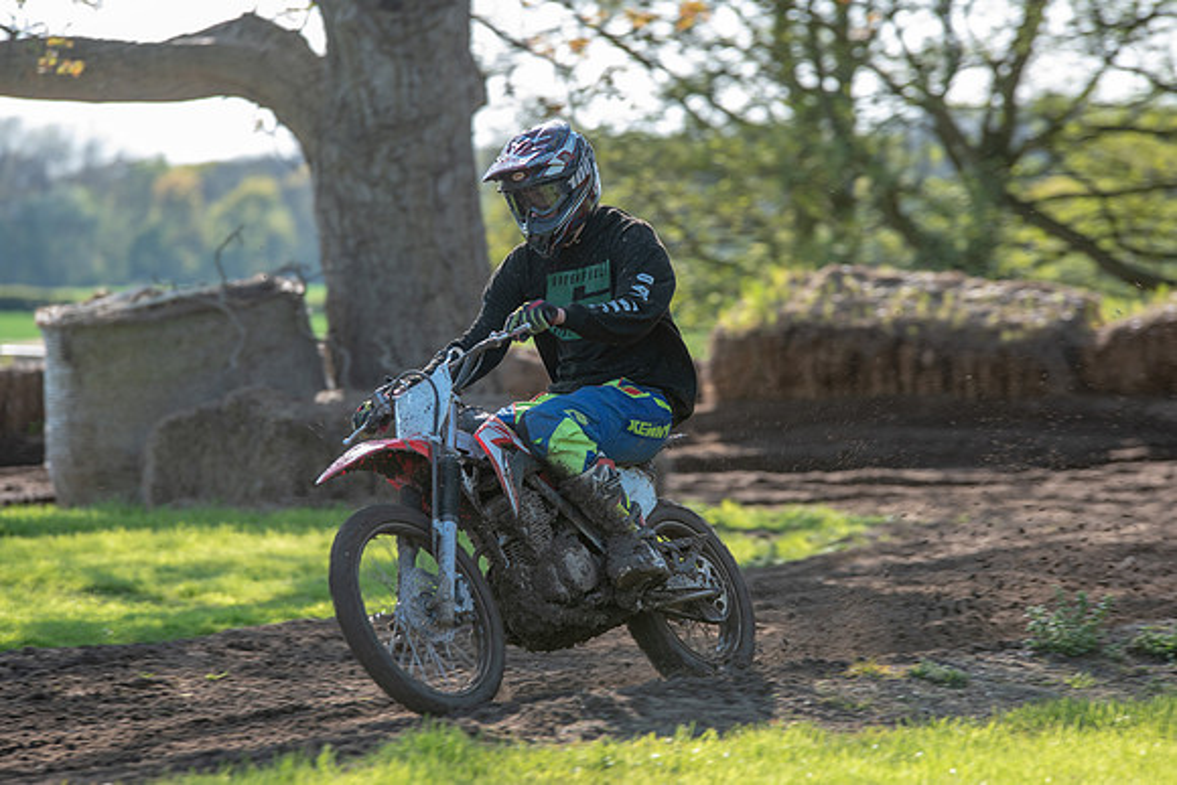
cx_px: 572
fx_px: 7715
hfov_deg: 8.7
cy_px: 383
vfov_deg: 5.8
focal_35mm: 236
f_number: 4
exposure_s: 1/320
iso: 200
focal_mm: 200
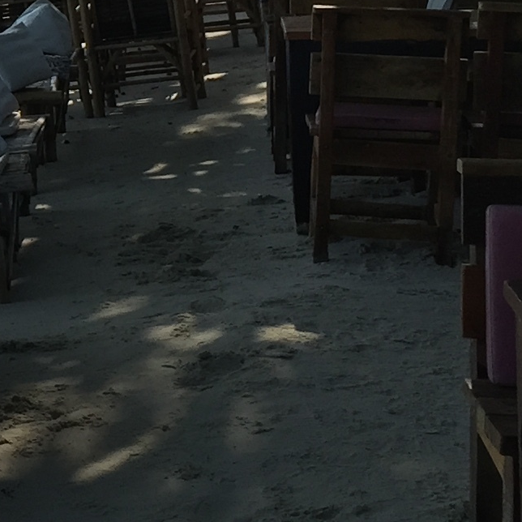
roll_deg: -0.6
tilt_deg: -3.8
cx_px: -349
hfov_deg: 12.5
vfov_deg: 13.2
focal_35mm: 130
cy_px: -41
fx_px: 2218
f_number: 2.2
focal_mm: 4.15
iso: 32
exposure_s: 1/1647
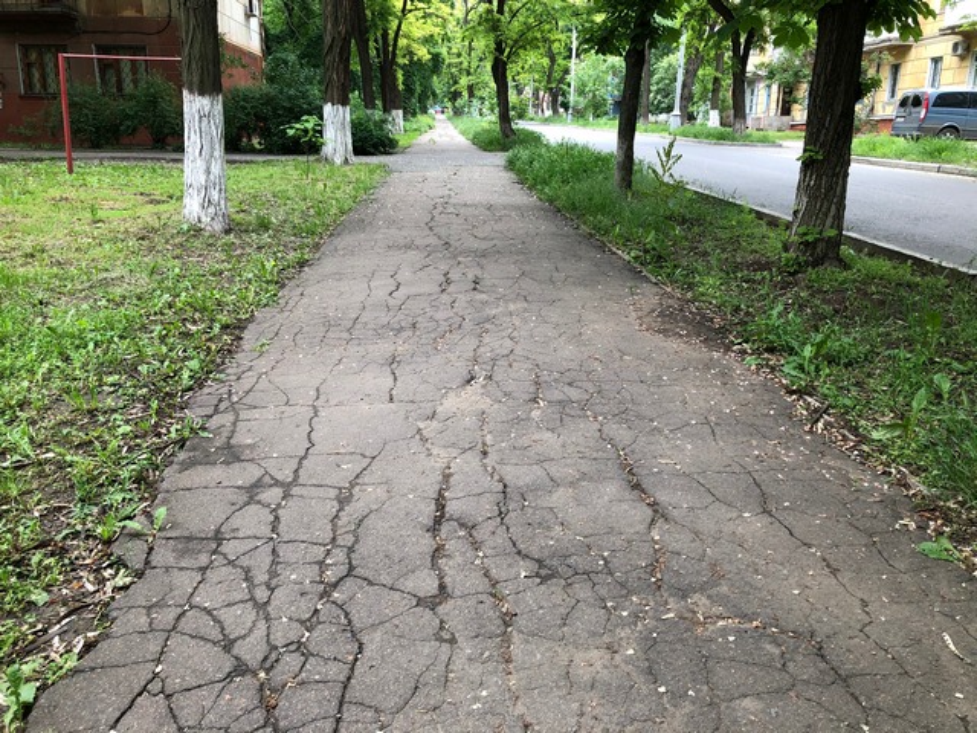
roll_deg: +0.0
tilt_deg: -16.4
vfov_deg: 49.7
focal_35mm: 28
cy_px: 366
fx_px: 790
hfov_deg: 63.4
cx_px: 488
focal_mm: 3.99
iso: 40
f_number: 1.8
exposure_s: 1/120
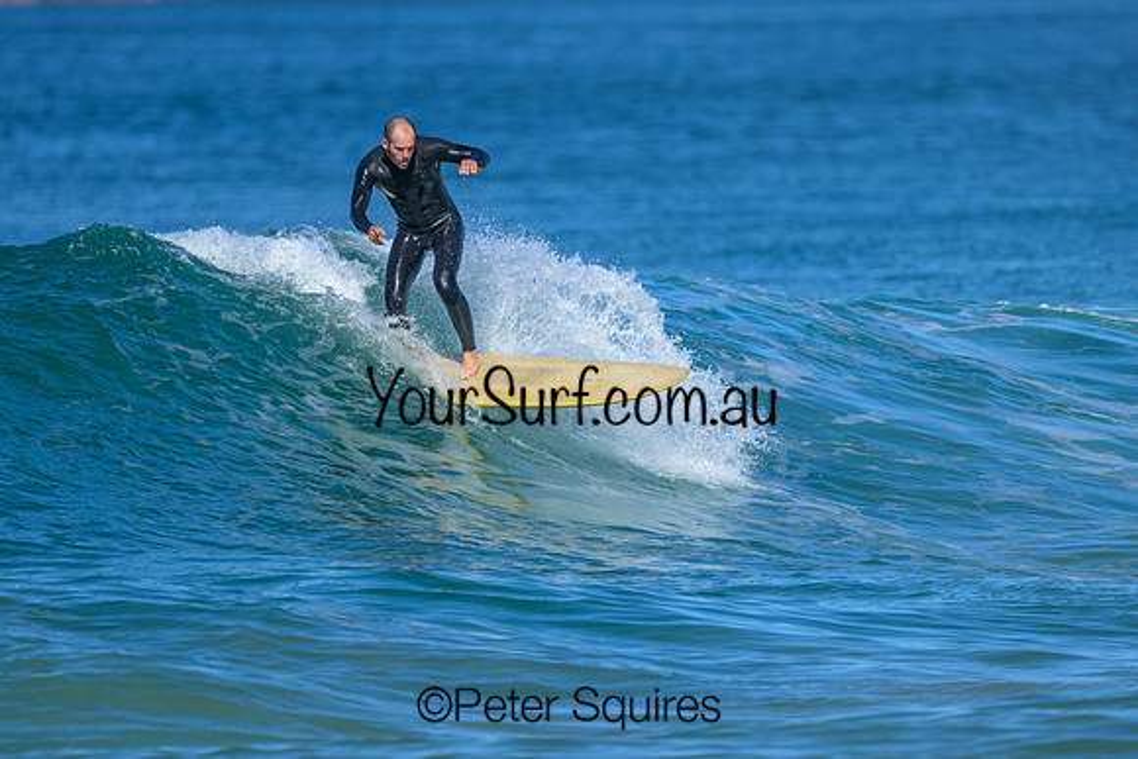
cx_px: 485
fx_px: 30625
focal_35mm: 969
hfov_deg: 2.1
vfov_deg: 1.4
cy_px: 331
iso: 320
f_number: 6.3
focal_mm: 800
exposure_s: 1/2000
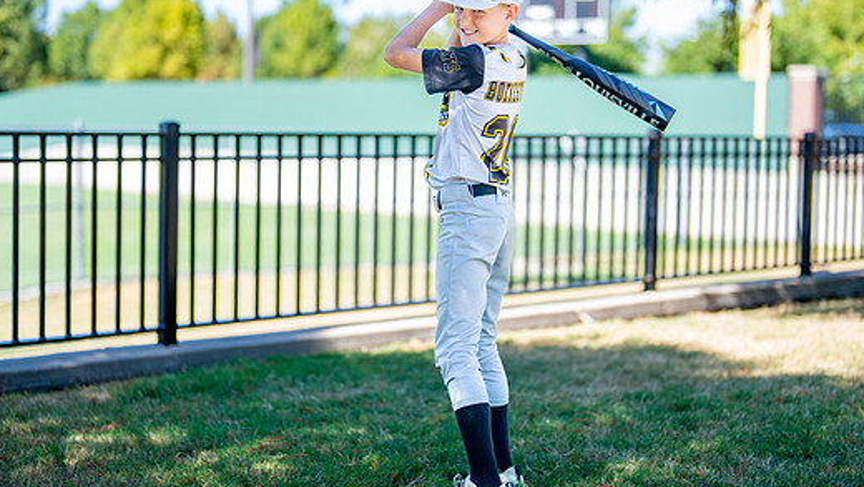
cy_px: 203
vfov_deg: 17.0
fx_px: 1627
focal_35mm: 71
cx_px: 449
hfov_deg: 29.7
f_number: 1.2
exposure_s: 1/1600
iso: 100
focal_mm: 50
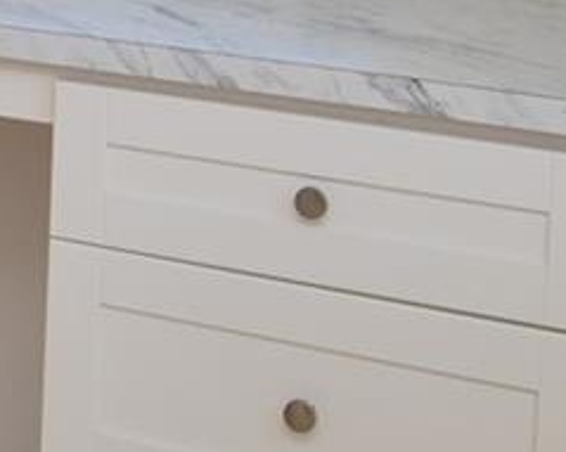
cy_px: -211
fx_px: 2210
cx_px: -272
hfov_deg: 13.7
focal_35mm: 132
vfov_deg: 11.3
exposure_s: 1/60
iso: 100
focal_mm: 14
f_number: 4
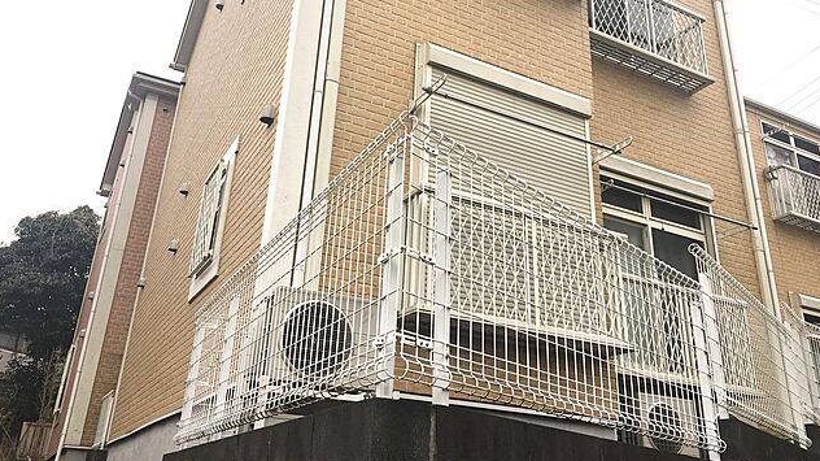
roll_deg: -3.6
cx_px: 411
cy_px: 187
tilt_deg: +25.6
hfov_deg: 61.0
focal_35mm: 32
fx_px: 696
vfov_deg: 36.5
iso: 25
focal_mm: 4.15
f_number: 2.2
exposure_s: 1/864
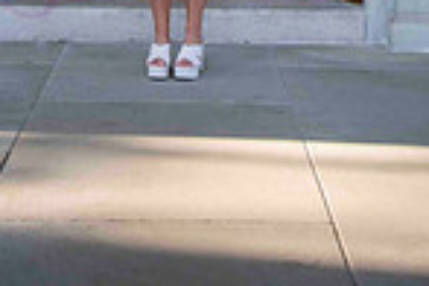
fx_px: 1168
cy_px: -365
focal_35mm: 98
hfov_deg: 20.8
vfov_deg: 11.8
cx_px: 178
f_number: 6.3
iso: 500
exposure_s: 1/500
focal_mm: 32
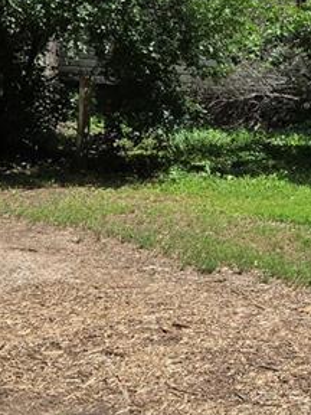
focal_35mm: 96
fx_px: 1150
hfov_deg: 14.1
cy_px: 19
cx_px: 505
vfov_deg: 19.9
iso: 50
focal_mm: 5.4
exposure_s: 1/2921
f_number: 1.8
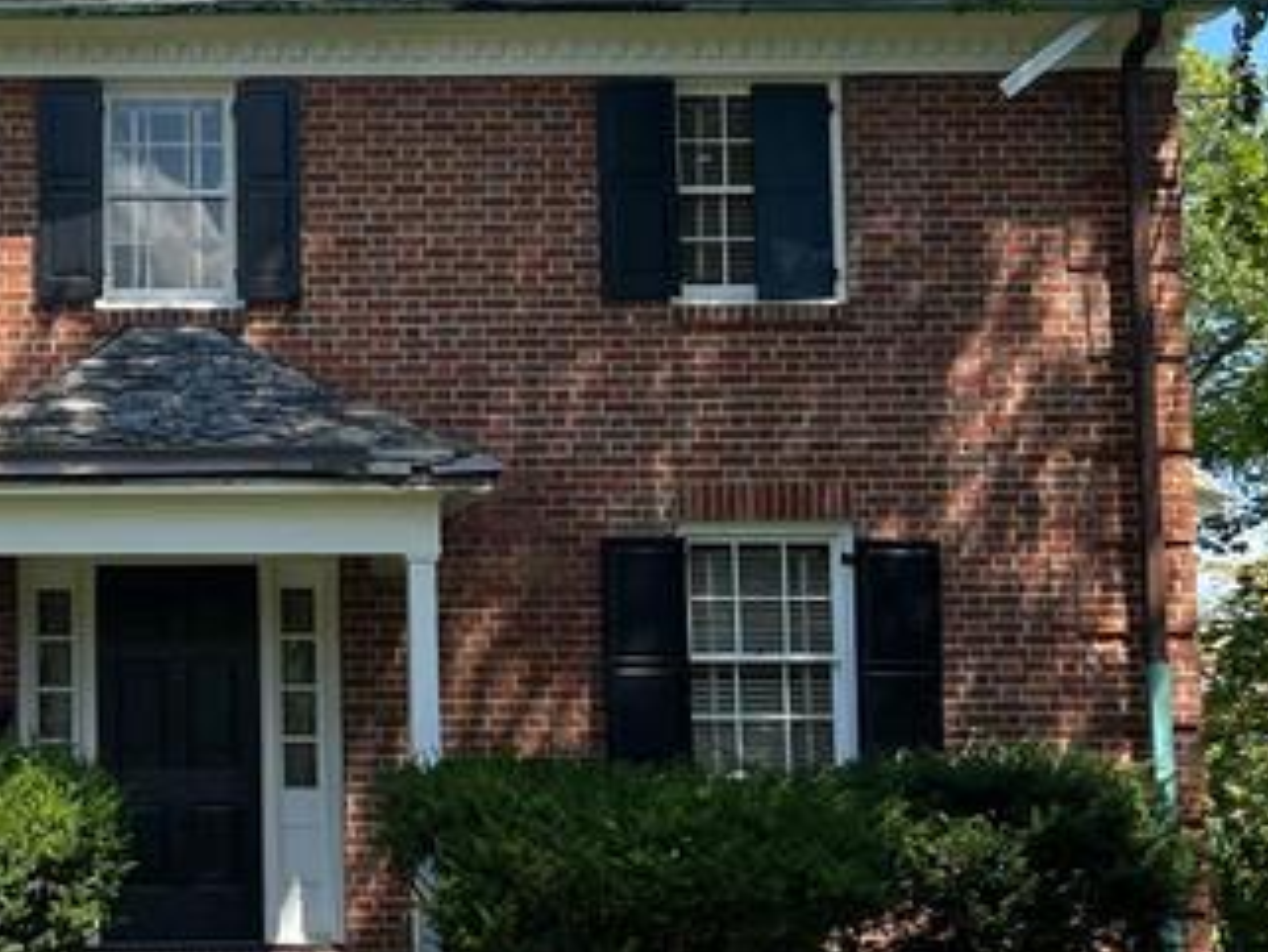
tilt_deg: +7.1
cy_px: 490
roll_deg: +1.8
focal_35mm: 83
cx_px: 59
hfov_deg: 22.8
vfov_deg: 17.8
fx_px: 3041
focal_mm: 5.7
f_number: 1.5
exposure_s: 1/1531
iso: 50
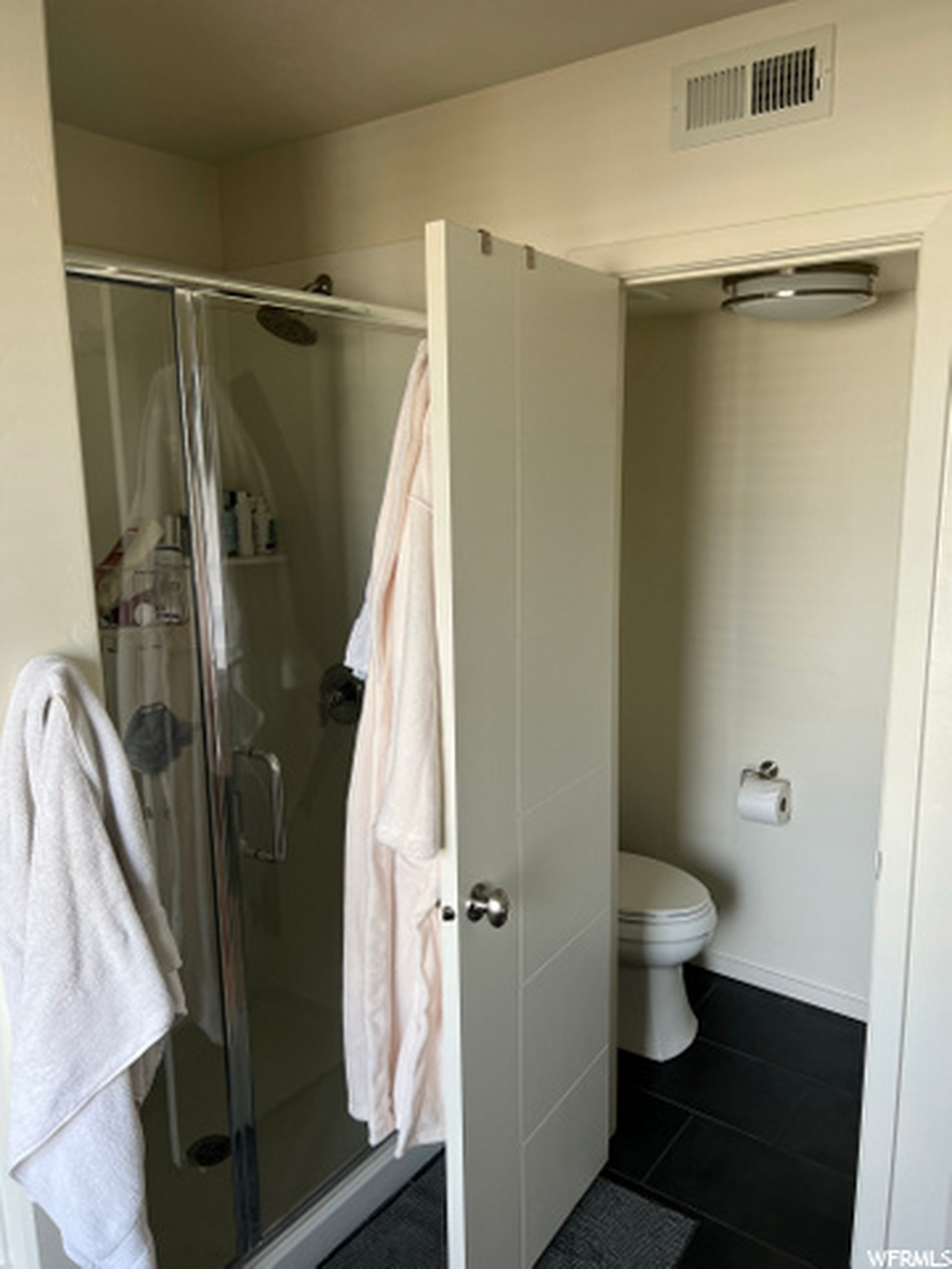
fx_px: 953
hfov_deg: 53.1
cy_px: 634
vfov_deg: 67.3
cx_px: 476
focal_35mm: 26
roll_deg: +0.0
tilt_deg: -9.2
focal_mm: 5.7
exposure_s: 1/120
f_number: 1.5
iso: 80
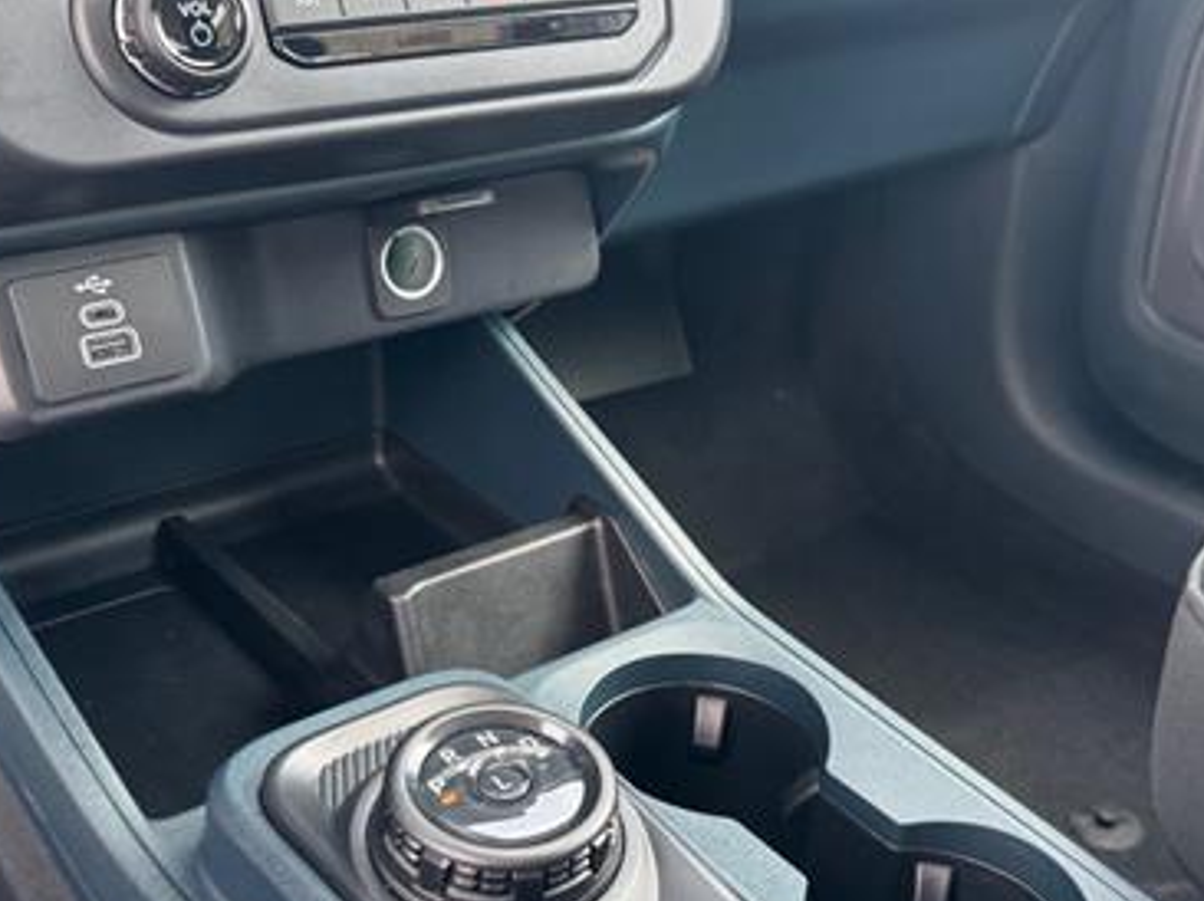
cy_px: 621
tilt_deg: -31.4
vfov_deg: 33.9
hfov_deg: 44.7
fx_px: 1460
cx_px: 688
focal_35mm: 42
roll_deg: -4.1
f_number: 1.78
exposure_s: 1/121
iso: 160
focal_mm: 6.76
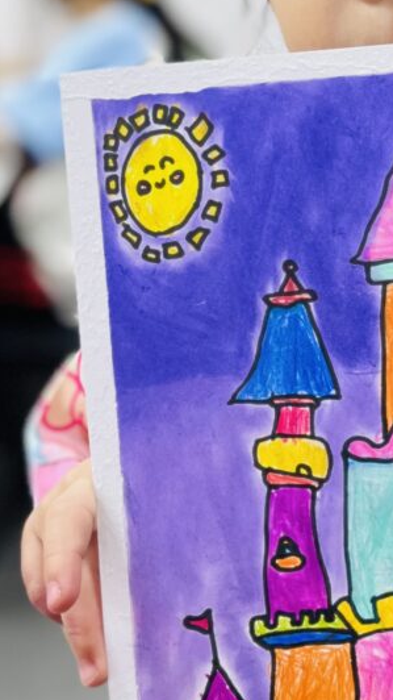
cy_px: 278
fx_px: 1316
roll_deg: +0.4
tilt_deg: -13.5
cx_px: 486
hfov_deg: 16.2
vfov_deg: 29.7
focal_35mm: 71
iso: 64
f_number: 1.6
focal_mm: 5.1
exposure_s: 1/100
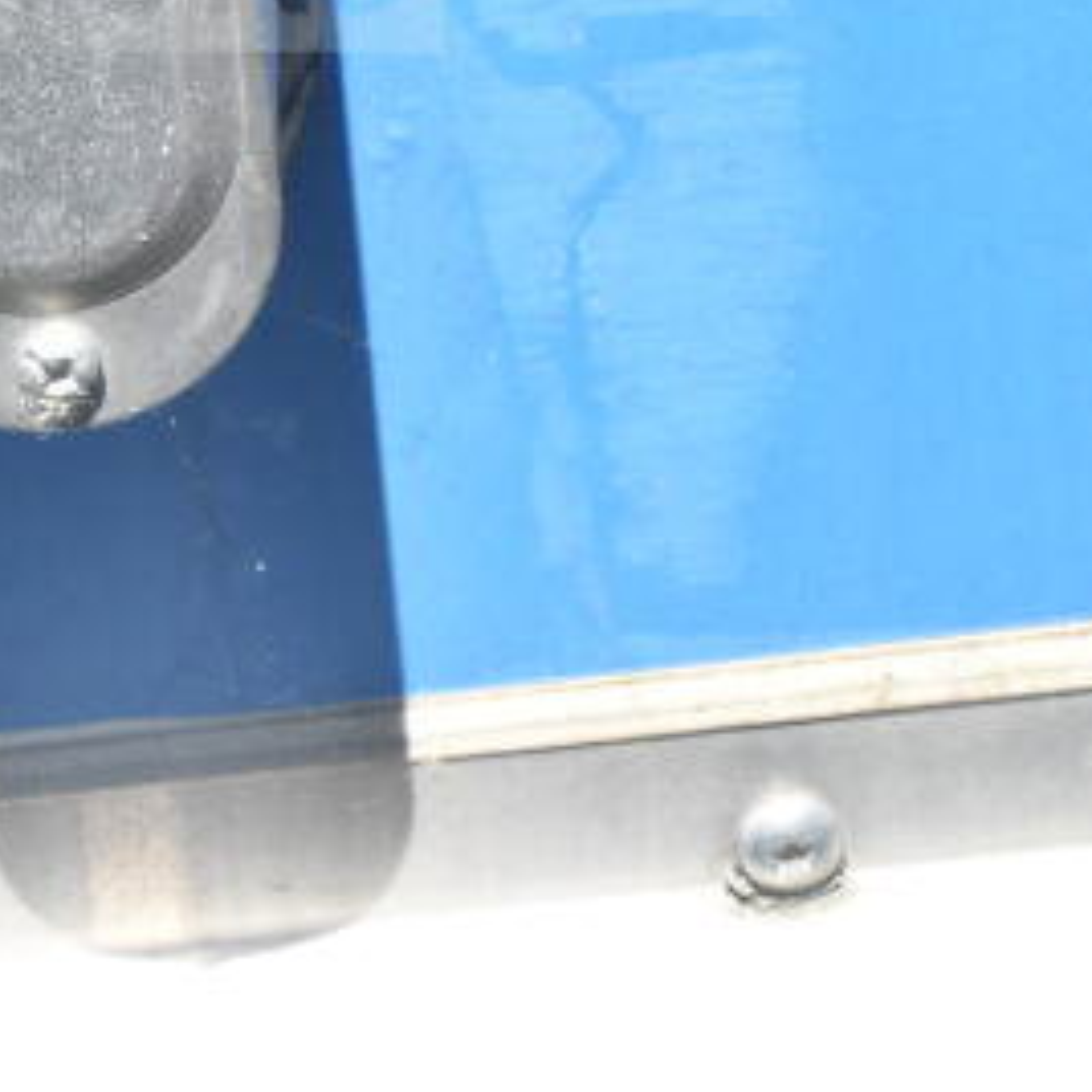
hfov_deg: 8.3
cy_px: -273
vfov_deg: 8.3
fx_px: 7459
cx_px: -16
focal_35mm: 209
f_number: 14
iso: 1600
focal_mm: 48
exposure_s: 1/800
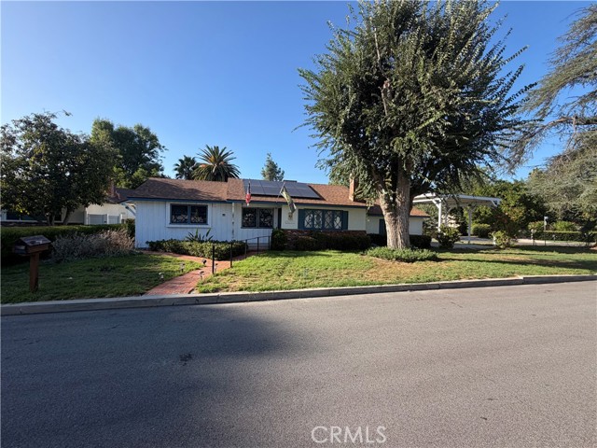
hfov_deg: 102.1
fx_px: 241
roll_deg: -0.6
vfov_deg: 85.7
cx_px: 298
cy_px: 224
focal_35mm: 14
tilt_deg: -1.3
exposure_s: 1/701
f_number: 2.2
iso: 40
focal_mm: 2.22
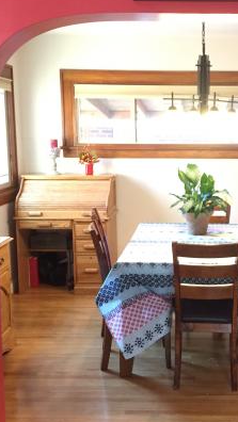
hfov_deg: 23.2
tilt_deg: -11.0
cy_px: 240
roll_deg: -0.9
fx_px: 572
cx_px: 193
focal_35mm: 51
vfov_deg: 40.5
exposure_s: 1/30
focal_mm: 4.15
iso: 200
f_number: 2.2
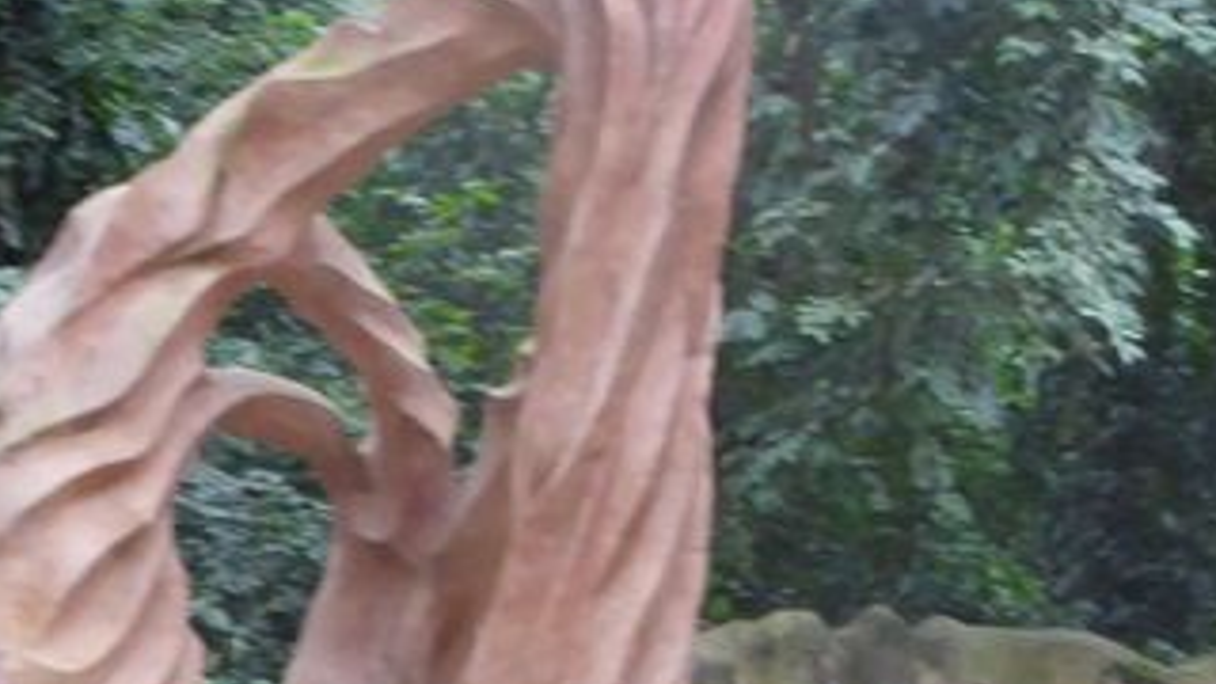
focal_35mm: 147
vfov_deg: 8.3
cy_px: 361
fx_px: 4740
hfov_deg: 14.5
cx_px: 1117
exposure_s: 1/13
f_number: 5.6
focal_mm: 9.6
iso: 400
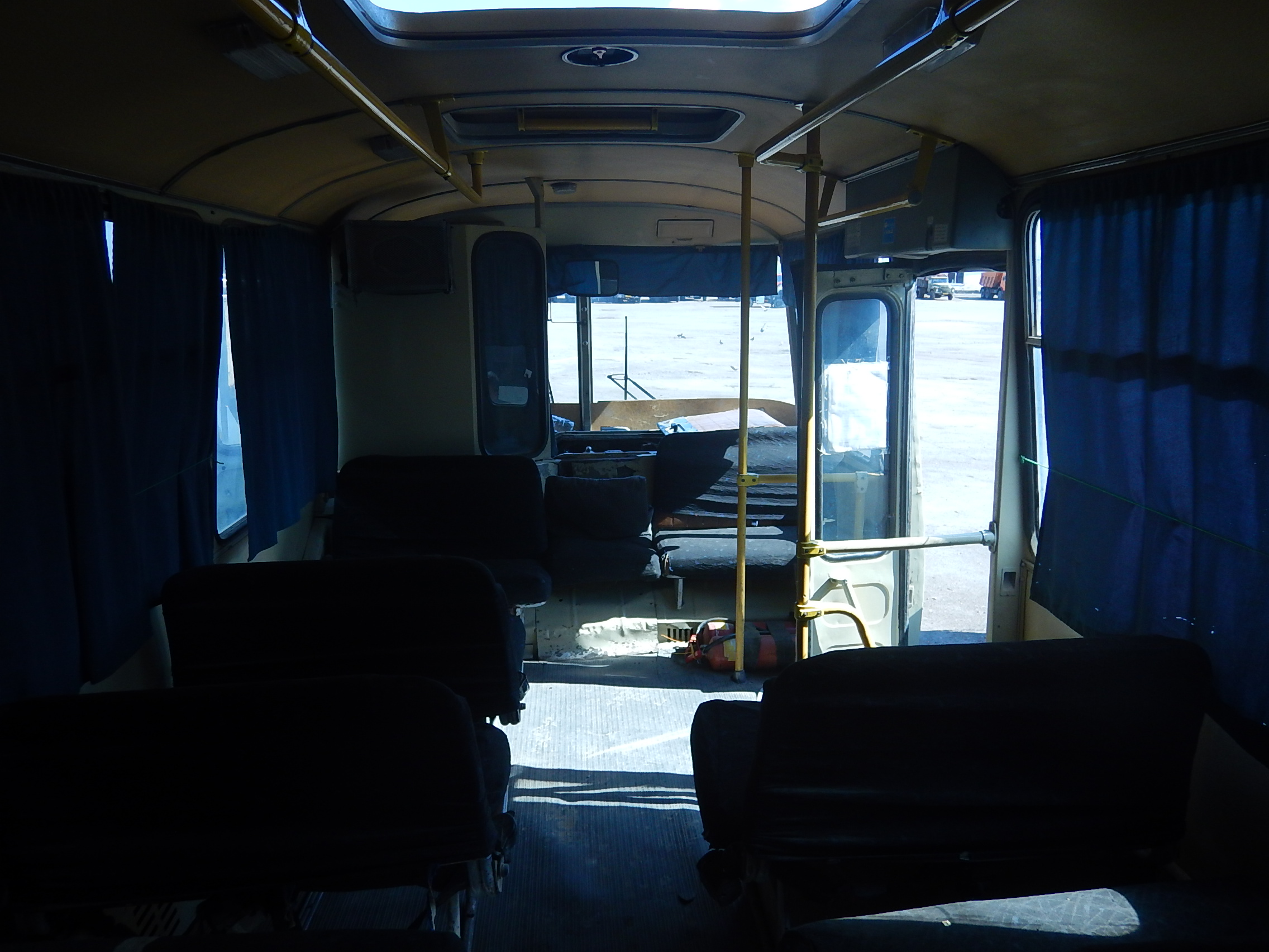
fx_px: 880
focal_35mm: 24
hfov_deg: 71.6
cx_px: 634
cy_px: 476
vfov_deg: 56.8
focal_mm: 4.3
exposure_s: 1/400
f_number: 2.8
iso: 125
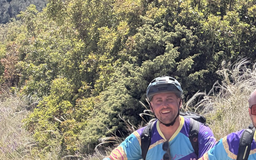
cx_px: 225
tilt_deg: -10.7
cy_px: 136
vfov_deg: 4.9
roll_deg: -2.4
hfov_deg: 7.8
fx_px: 1863
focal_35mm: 267
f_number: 2.8
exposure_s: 1/631
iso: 50
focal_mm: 16.89
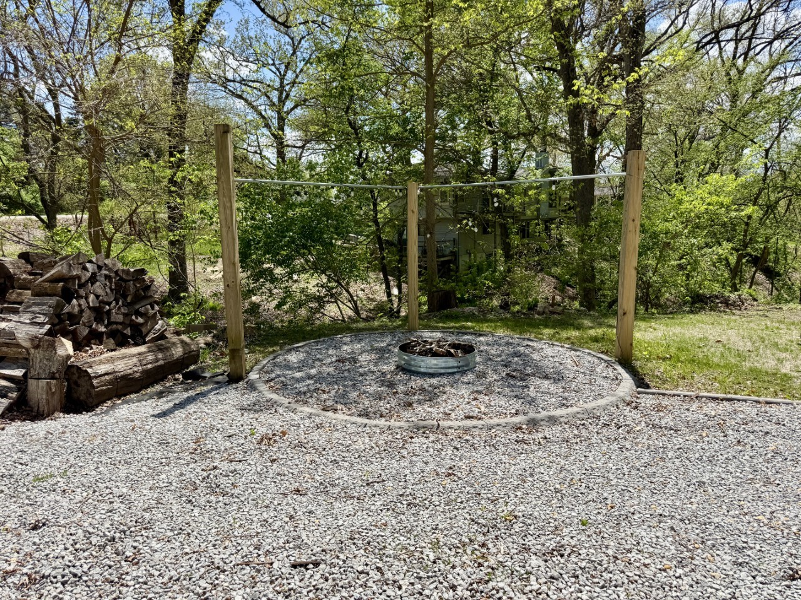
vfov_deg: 56.8
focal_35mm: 24
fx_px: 555
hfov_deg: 71.6
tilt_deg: -8.8
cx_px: 400
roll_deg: +0.7
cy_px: 300
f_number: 1.78
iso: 80
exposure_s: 1/3953
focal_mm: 6.76
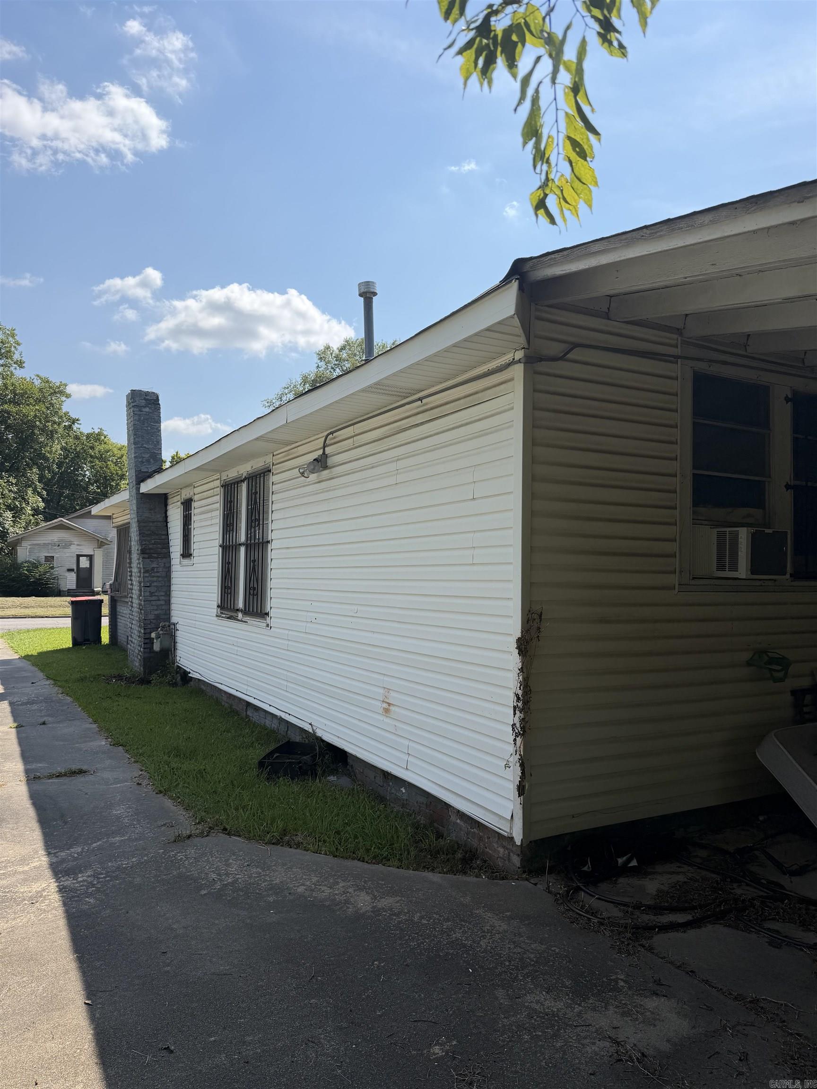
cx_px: 408
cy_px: 544
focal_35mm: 24
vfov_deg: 71.6
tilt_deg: +1.7
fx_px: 755
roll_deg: -0.4
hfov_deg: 56.8
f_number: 1.78
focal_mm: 6.76
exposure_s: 1/5714
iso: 80
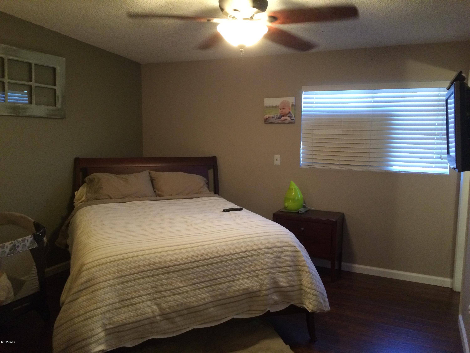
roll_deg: -0.7
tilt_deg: -9.1
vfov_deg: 48.2
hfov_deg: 61.7
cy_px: 176
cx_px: 235
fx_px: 394
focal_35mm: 29
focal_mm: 4.15
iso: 250
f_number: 2.2
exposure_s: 1/30
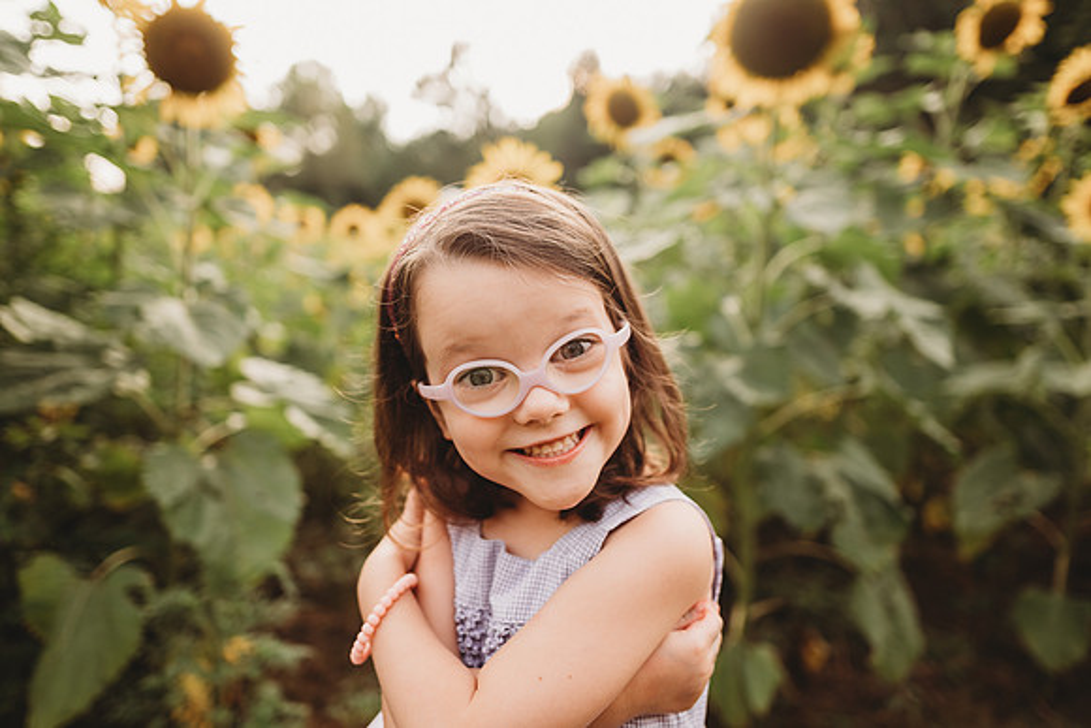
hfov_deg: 73.7
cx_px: 546
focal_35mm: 24
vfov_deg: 53.2
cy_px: 364
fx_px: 727
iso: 125
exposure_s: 1/320
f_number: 2.2
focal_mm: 24
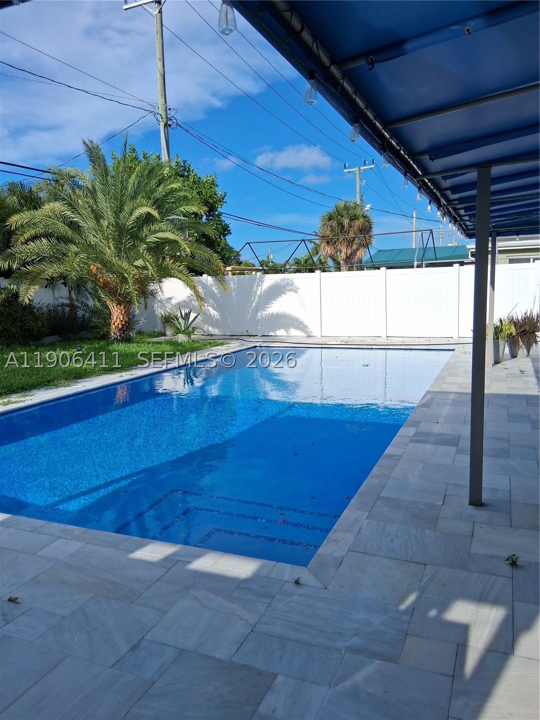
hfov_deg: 53.1
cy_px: 360
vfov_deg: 67.3
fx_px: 541
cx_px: 270
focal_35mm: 26
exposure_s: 1/1250
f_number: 1.8
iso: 25
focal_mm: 3.98
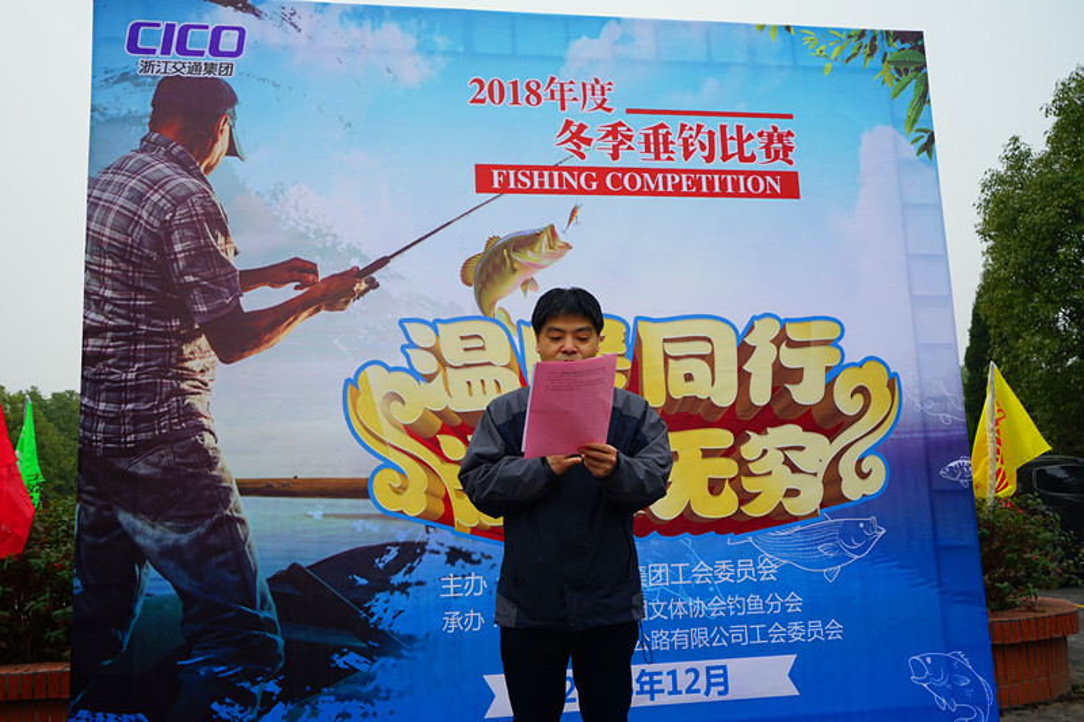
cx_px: 542
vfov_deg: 41.1
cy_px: 361
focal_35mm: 32
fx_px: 963
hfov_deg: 58.7
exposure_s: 1/100
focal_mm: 32
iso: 100
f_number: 8
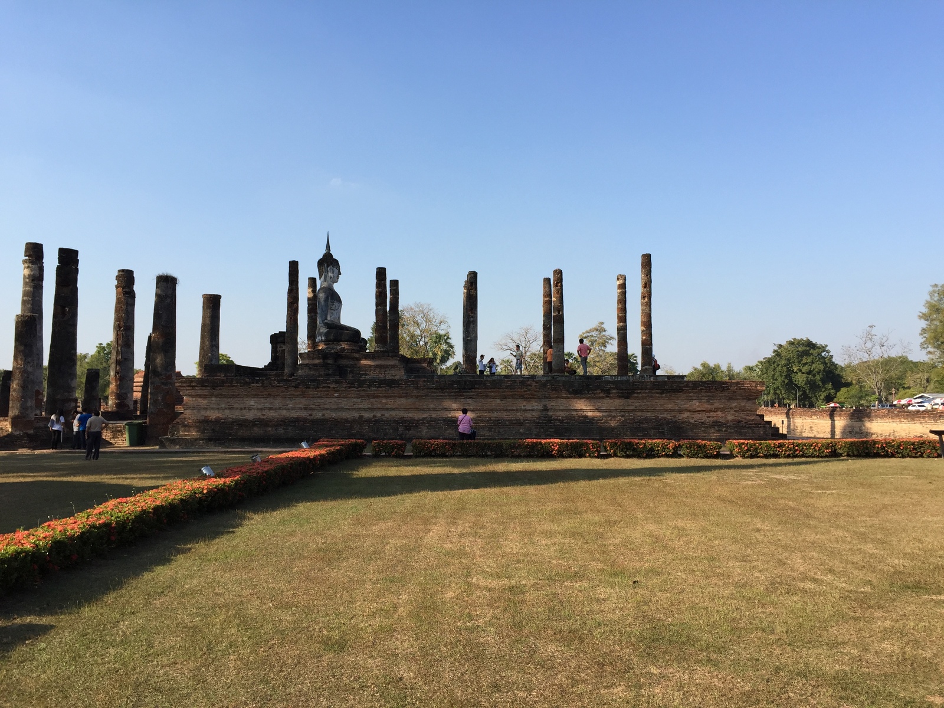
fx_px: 791
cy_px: 354
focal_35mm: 29
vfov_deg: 48.2
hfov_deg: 61.7
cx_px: 472
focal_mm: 4.15
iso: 32
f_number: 2.2
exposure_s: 1/1199
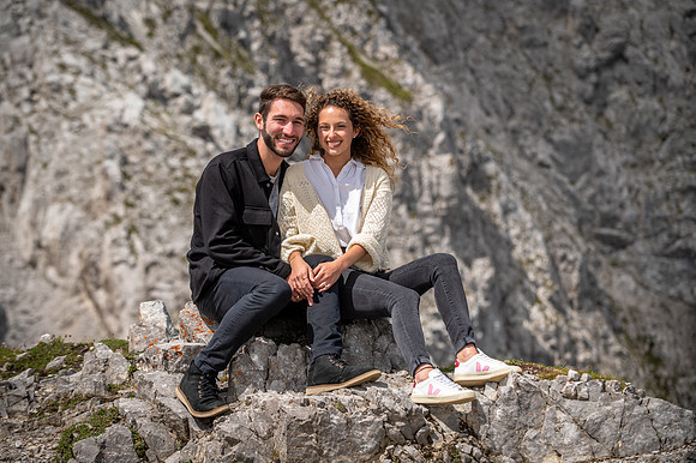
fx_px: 1894
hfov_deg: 20.8
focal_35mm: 98
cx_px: 348
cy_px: 232
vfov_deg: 13.9
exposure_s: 1/1600
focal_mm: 98
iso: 100
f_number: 4
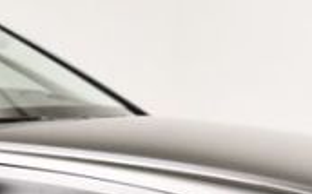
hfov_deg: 8.6
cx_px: -205
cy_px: 254
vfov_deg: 5.5
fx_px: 2013
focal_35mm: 237
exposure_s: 1/125
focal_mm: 26
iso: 2500
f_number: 4
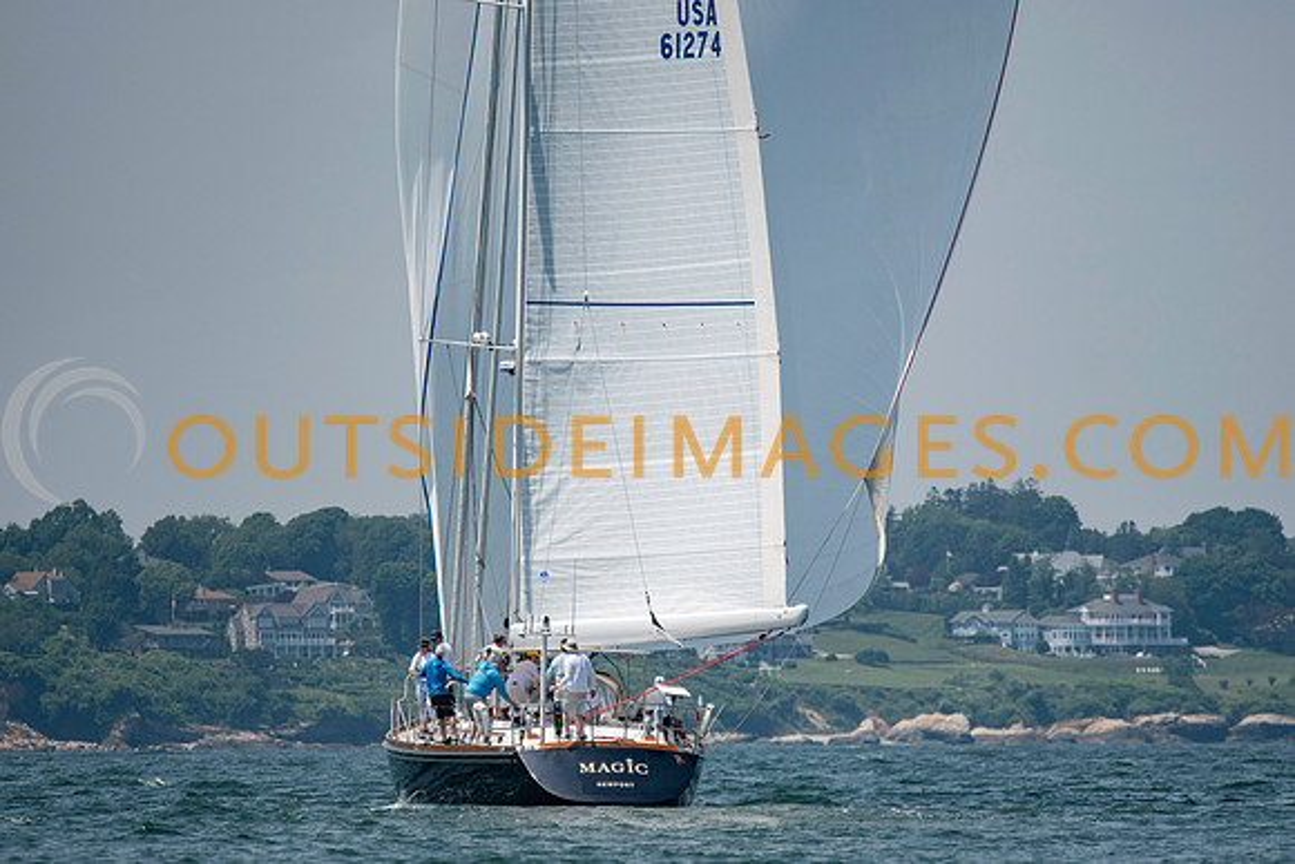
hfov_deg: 4.4
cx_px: 648
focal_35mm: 469
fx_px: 16873
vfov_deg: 2.9
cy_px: 450
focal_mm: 300
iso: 200
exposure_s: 1/5000
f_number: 4
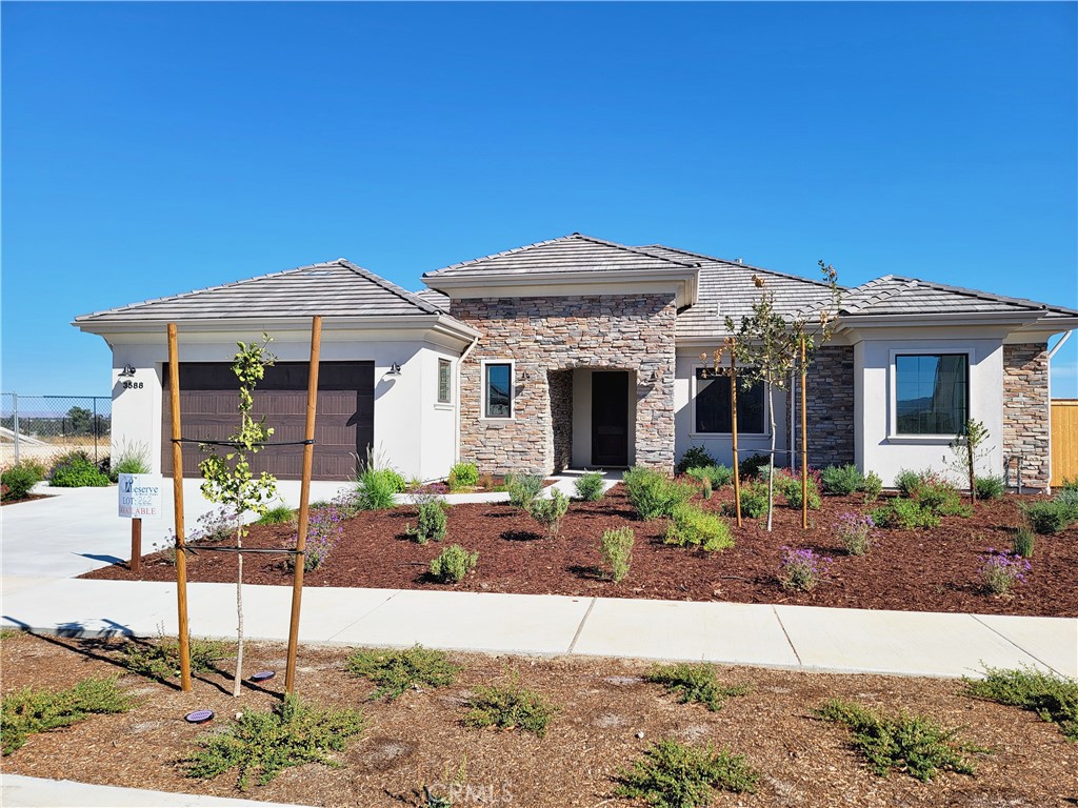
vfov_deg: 56.8
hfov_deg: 71.6
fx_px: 747
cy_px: 404
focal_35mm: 24
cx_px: 539
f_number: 1.8
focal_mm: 6.7
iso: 16
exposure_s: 1/1041
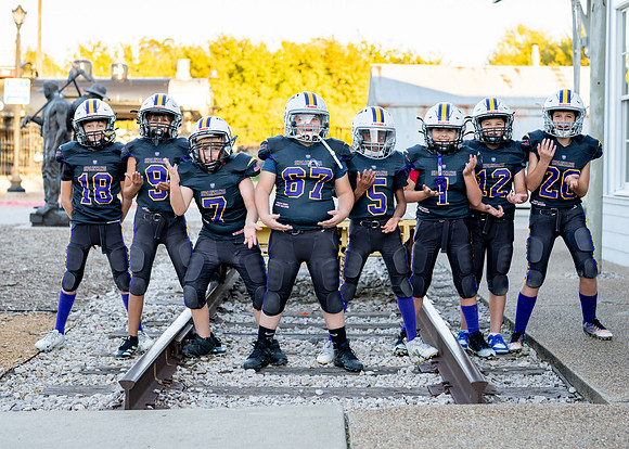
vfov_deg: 22.2
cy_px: 209
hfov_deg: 30.7
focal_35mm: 64
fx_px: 1145
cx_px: 315
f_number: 2.5
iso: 160
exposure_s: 1/400
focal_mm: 50
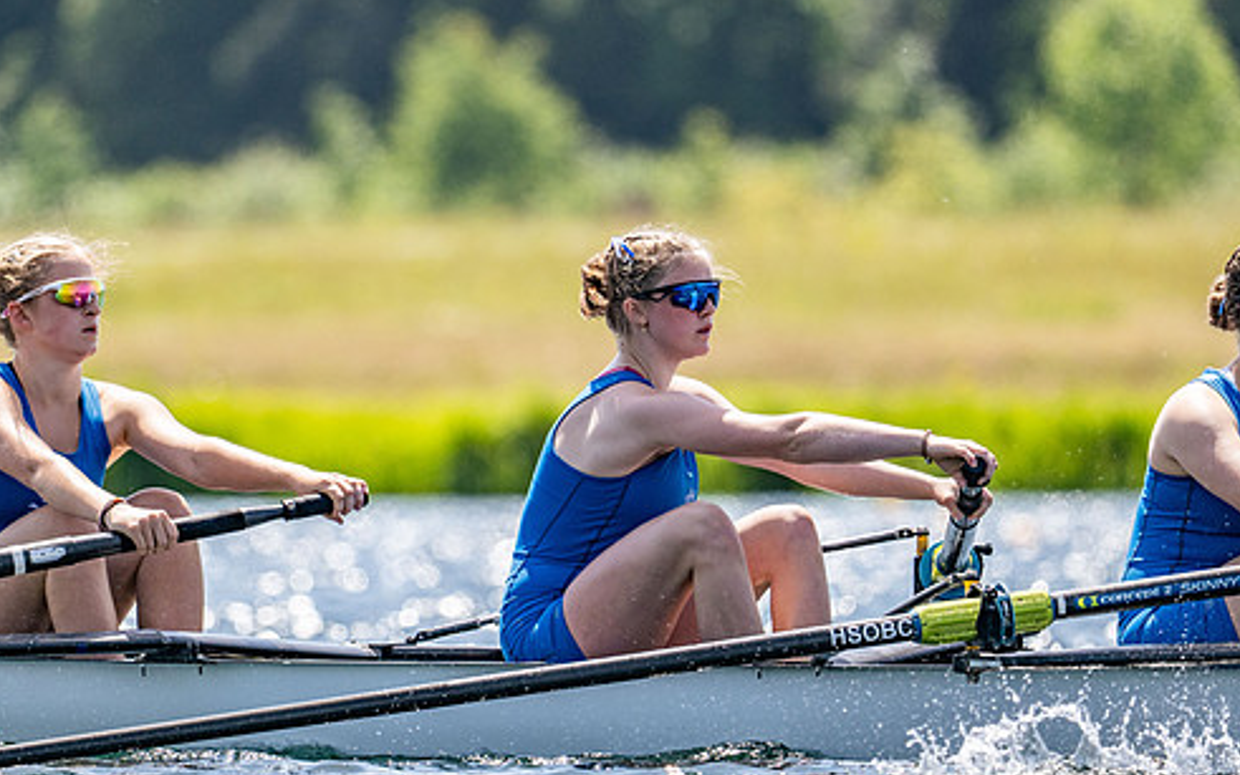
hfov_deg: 2.9
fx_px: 24402
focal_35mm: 722
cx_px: 626
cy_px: 447
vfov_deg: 1.8
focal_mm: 400
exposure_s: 1/2500
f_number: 4.5
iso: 280
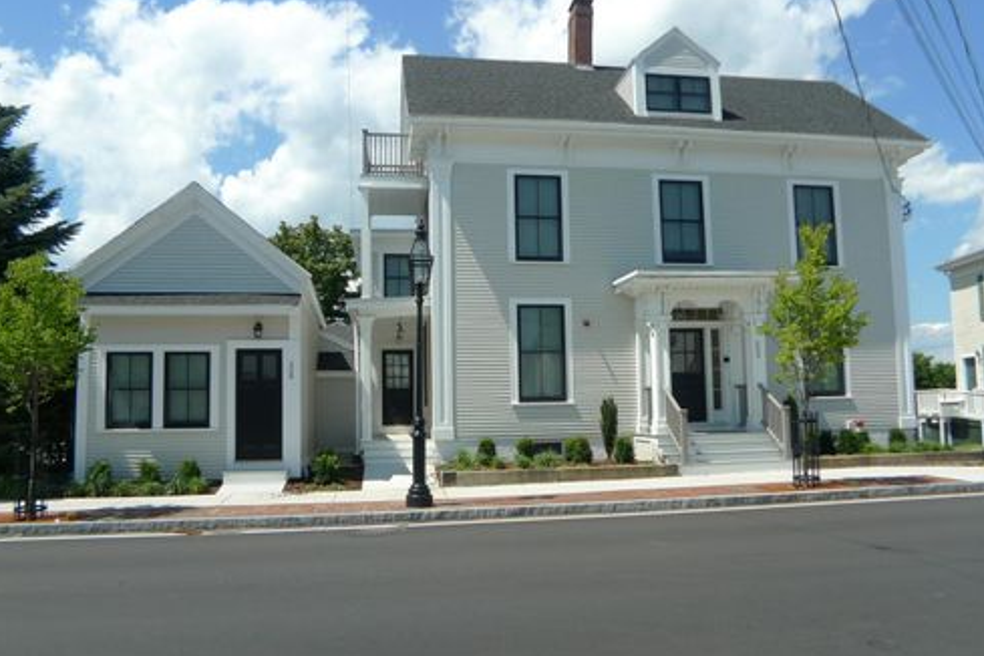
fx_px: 929
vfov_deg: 38.8
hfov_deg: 55.8
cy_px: 365
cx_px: 493
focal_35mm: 34
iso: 80
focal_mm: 6.8
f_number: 4
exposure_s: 1/800
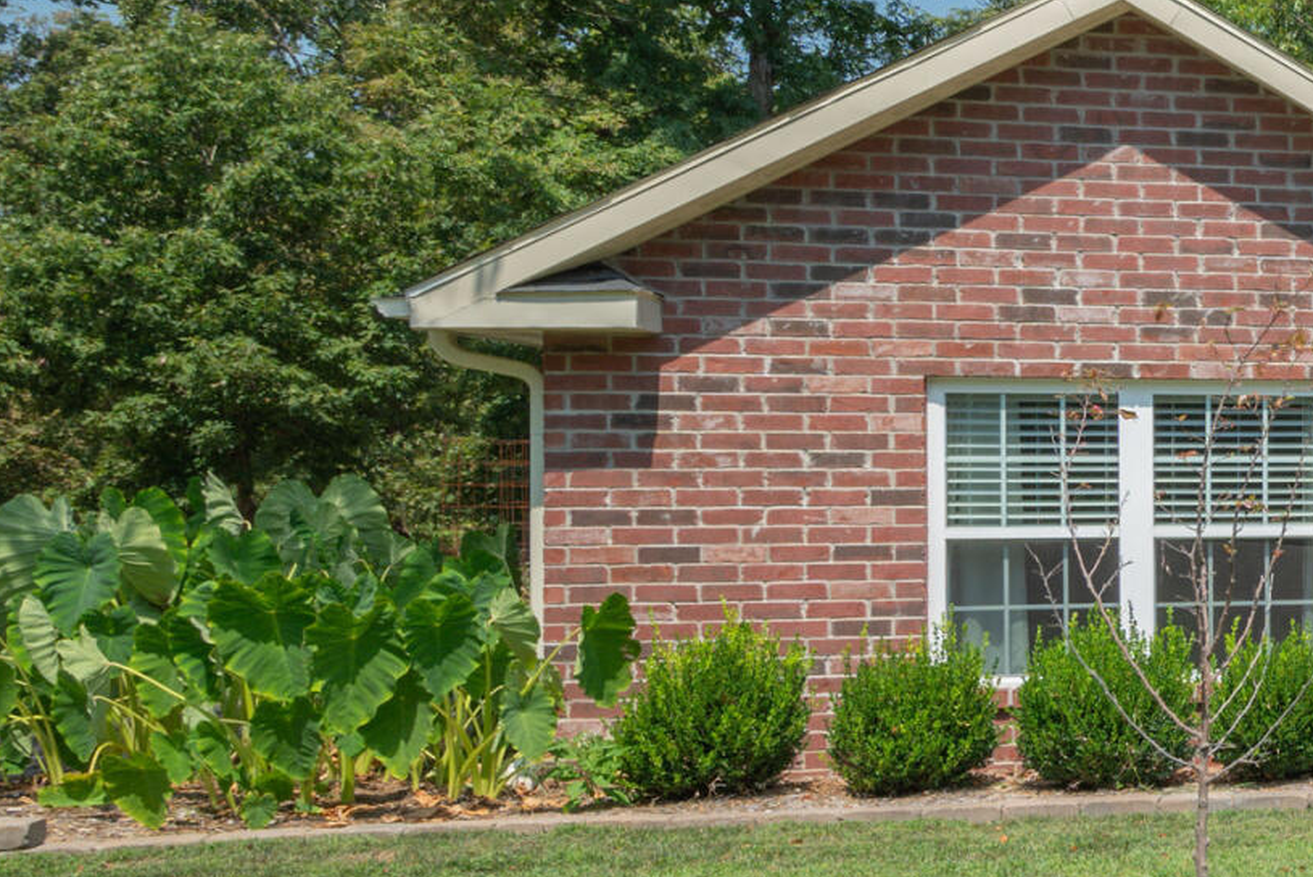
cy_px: 487
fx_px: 2262
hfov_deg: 21.8
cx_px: 2309
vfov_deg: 21.9
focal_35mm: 62
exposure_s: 1/60
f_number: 9
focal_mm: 16.5
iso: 100
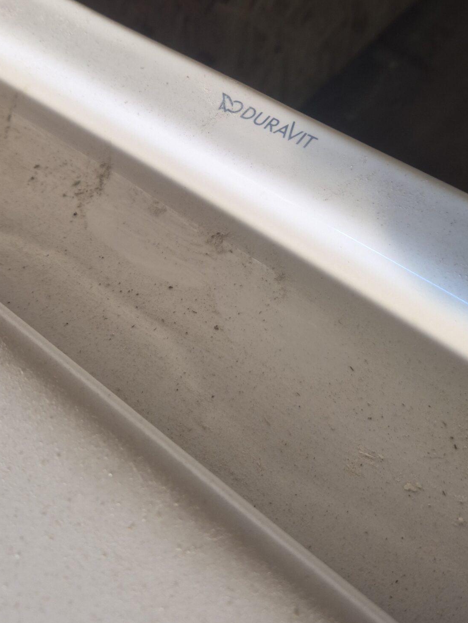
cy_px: 182
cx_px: 232
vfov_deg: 45.7
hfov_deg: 36.0
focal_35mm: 40
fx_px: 721
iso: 25
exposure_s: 1/111
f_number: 1.8
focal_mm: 5.4
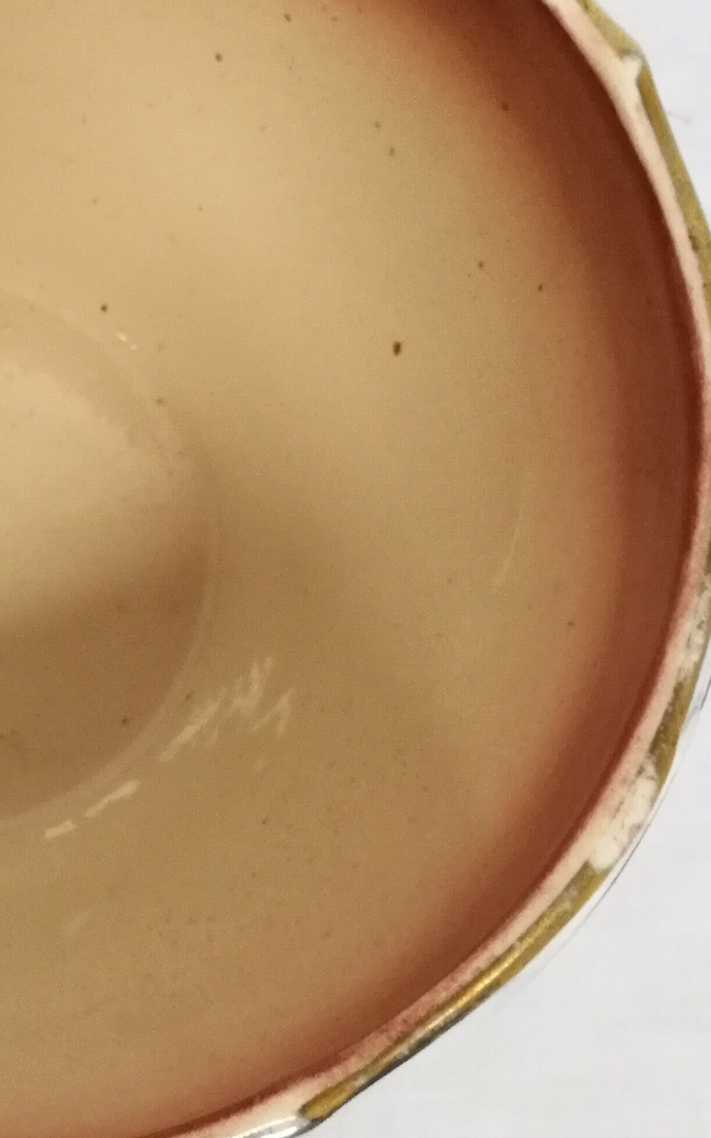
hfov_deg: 22.4
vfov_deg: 37.3
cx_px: -106
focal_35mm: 54
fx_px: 1674
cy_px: 428
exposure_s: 1/50
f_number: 2.2
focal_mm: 2.38
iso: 80
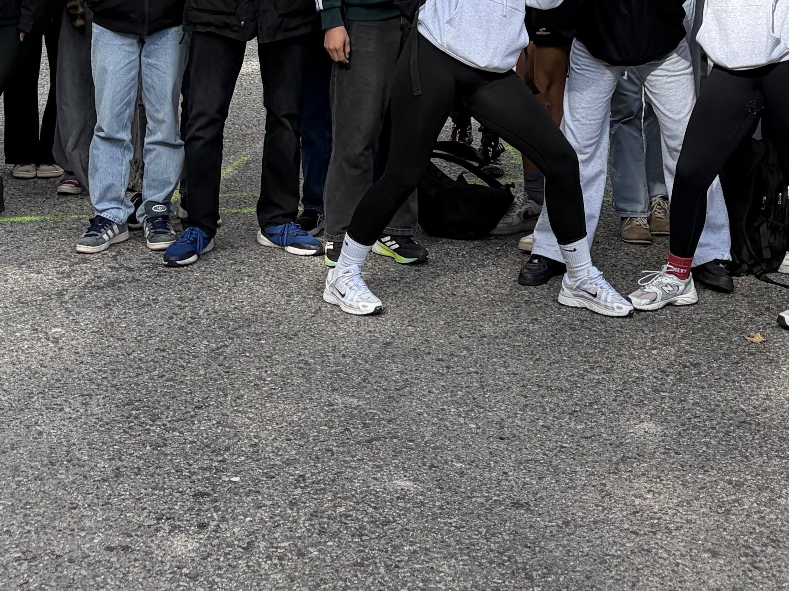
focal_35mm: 82
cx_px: 489
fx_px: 1869
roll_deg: -1.3
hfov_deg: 23.8
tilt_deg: +2.2
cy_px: -293
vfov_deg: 16.4
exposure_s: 1/1451
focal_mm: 5.96
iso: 50
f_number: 1.6
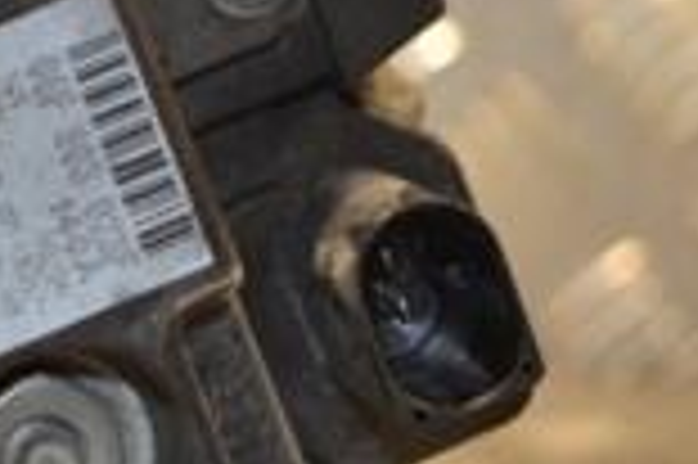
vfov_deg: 6.2
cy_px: 216
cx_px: -365
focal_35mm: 221
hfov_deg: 9.1
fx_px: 4280
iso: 500
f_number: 5
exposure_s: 1/60
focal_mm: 38
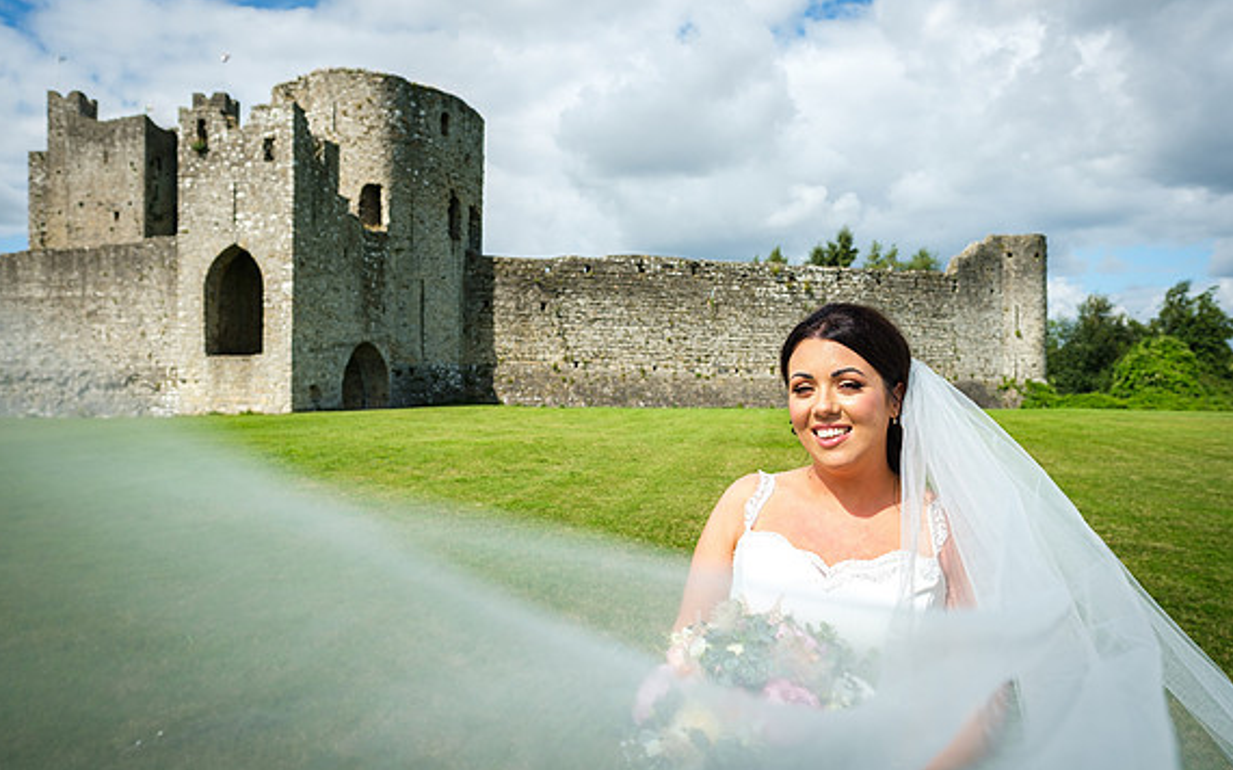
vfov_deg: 49.3
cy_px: 380
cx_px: 619
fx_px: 840
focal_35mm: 25
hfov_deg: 72.6
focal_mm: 16
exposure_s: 1/500
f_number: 4
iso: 160
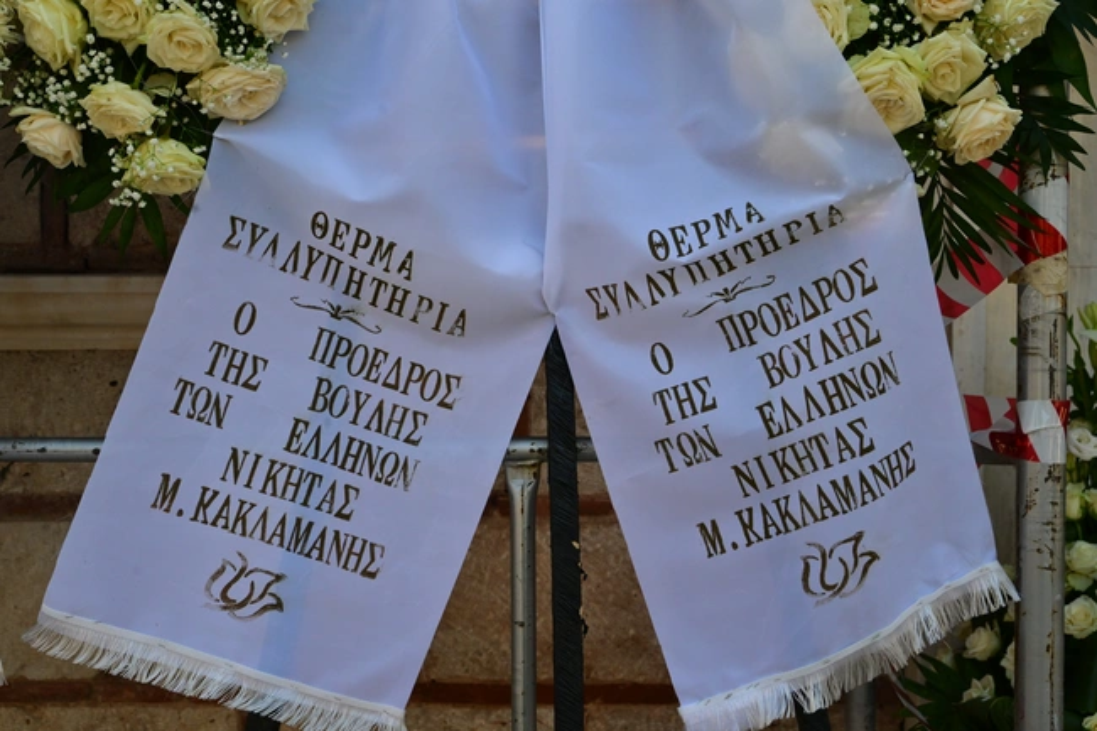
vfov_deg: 30.5
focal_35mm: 44
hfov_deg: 44.5
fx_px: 1340
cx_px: 548
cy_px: 366
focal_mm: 44
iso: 2000
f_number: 9
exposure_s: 1/1000
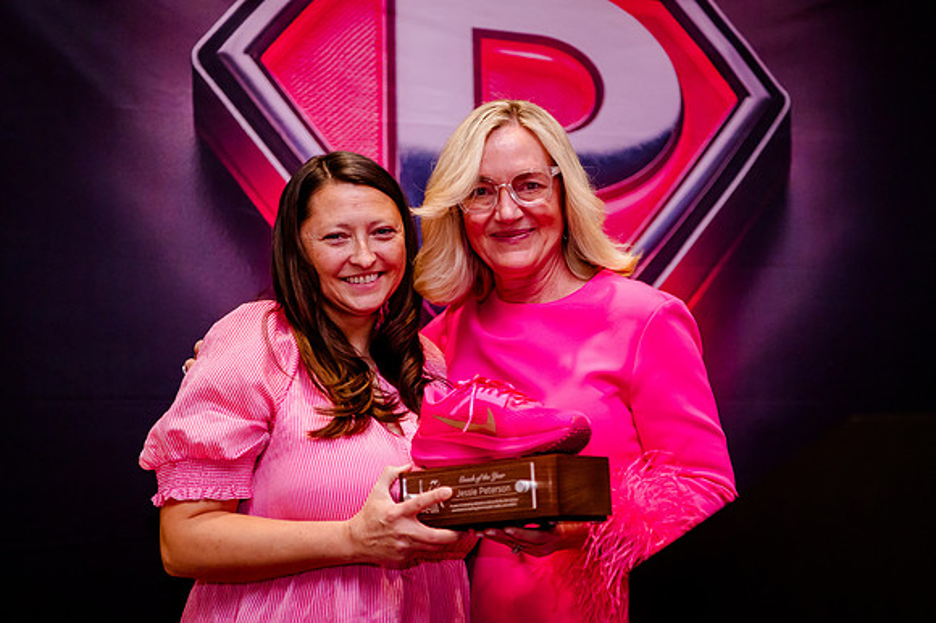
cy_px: 312
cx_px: 468
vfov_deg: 21.0
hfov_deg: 31.2
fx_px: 1679
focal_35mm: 65
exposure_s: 1/400
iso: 2500
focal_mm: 62
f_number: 3.2
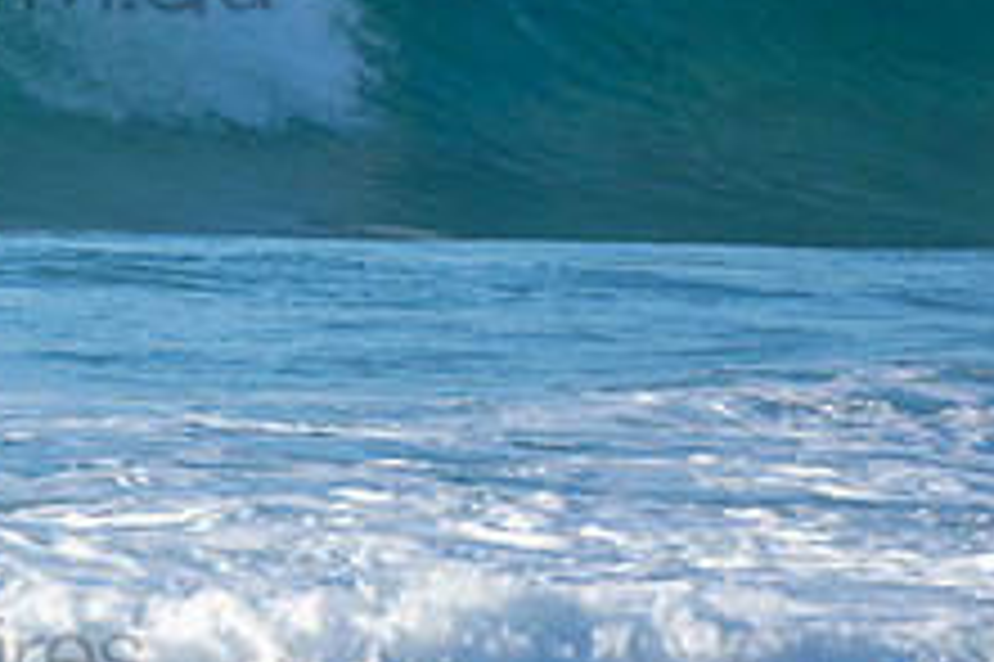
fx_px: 54407
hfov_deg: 1.0
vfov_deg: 0.7
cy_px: -92
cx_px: -202
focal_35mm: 1972
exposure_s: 1/640
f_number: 5.6
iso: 200
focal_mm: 500
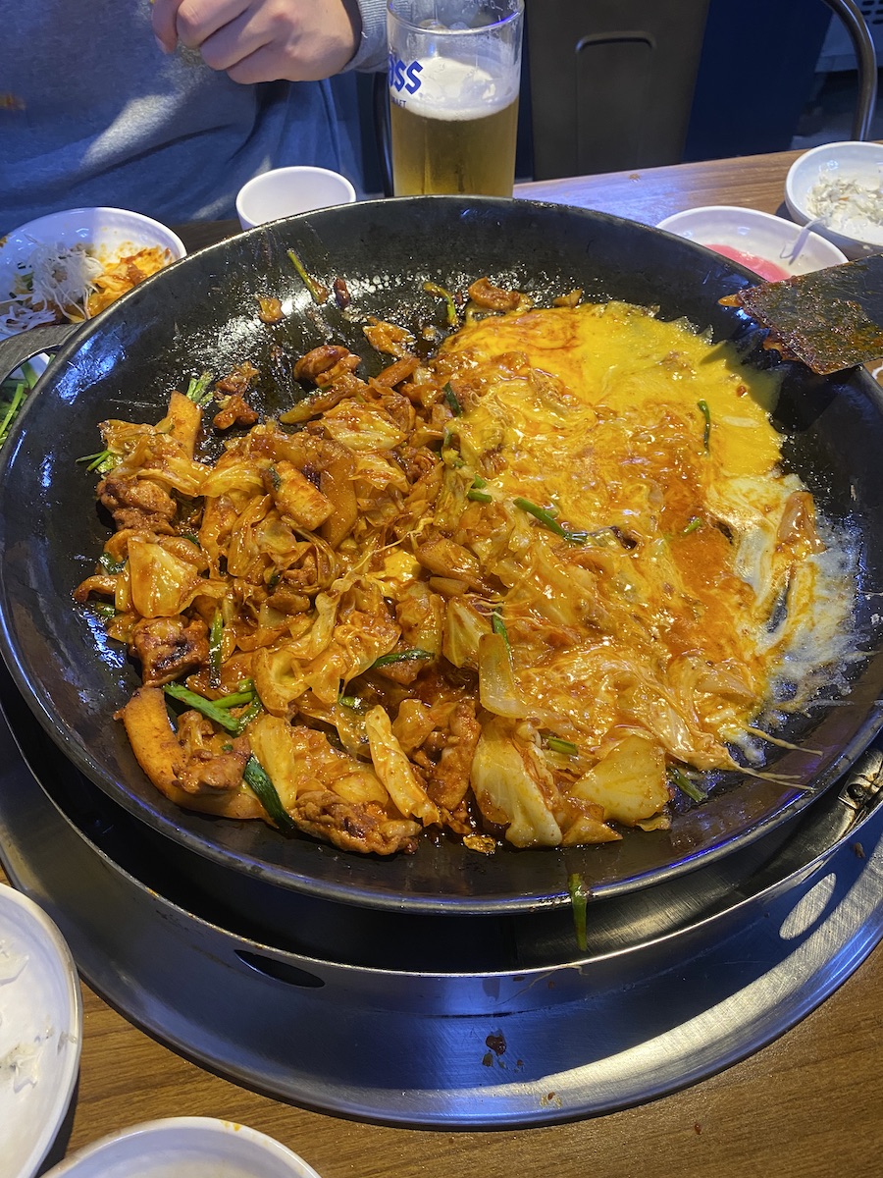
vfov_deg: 67.3
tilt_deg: -52.6
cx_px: 442
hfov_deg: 53.1
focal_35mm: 26
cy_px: 589
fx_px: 884
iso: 200
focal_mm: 4.25
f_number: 1.8
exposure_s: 1/60
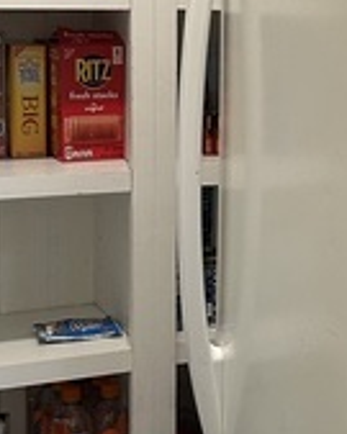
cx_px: 427
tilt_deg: -5.9
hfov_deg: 14.8
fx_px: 1285
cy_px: 86
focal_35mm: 100
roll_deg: -0.3
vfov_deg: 19.0
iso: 125
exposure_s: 1/60
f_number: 1.5
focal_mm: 5.7
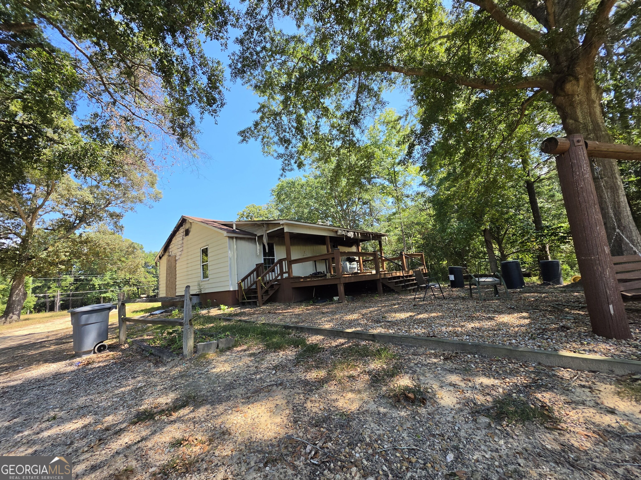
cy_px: 240
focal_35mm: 13
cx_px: 320
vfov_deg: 89.9
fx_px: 241
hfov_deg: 106.2
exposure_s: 1/773
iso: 32
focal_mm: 2.2
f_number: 1.9
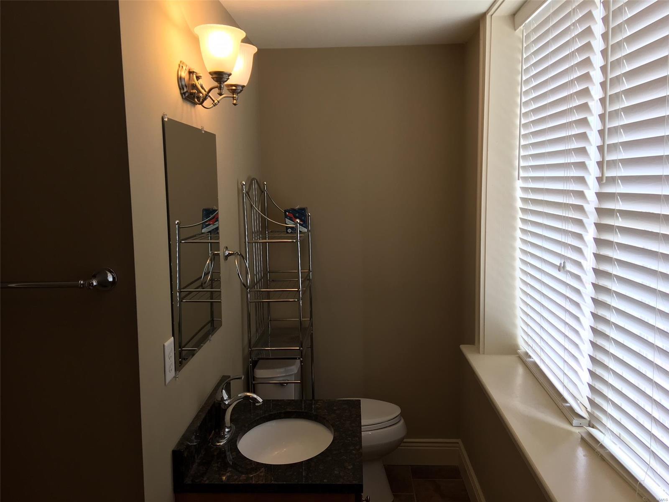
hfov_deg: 61.7
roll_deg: +1.1
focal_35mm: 29
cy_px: 251
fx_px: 560
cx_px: 334
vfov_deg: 48.2
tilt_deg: -5.7
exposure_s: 1/40
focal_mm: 4.15
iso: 25
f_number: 2.2
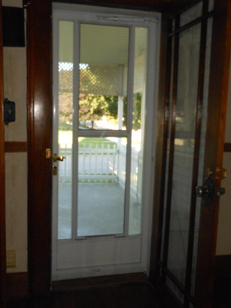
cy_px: 154
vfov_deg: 47.9
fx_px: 347
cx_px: 116
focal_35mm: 39
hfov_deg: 36.8
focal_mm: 6.9
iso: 500
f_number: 12.1
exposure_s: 1/30
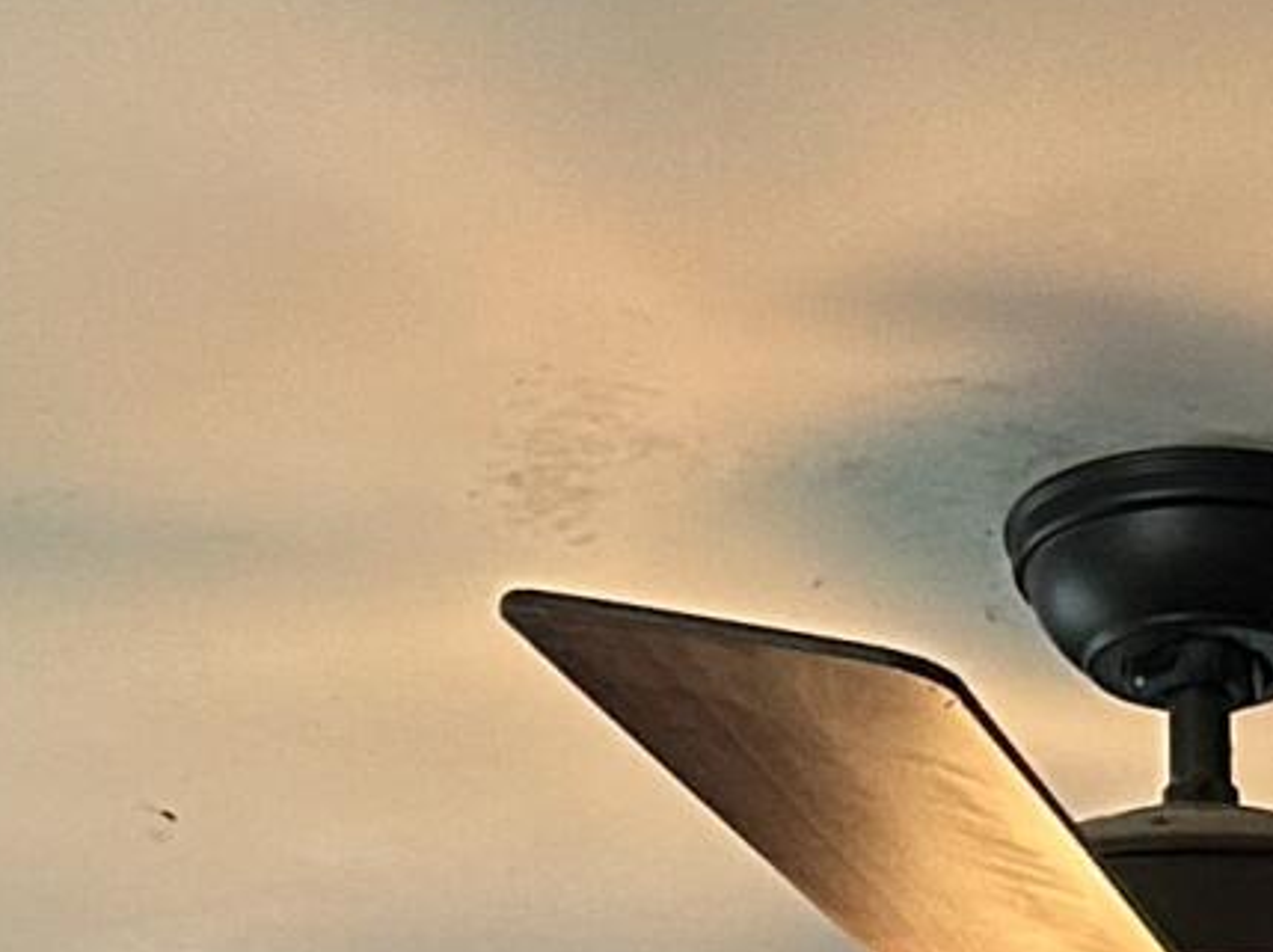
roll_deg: +0.6
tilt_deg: -2.0
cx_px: 1187
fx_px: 6173
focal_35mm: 168
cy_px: 3253
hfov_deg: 11.7
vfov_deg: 7.3
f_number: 1.78
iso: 320
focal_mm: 6.86
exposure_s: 1/60
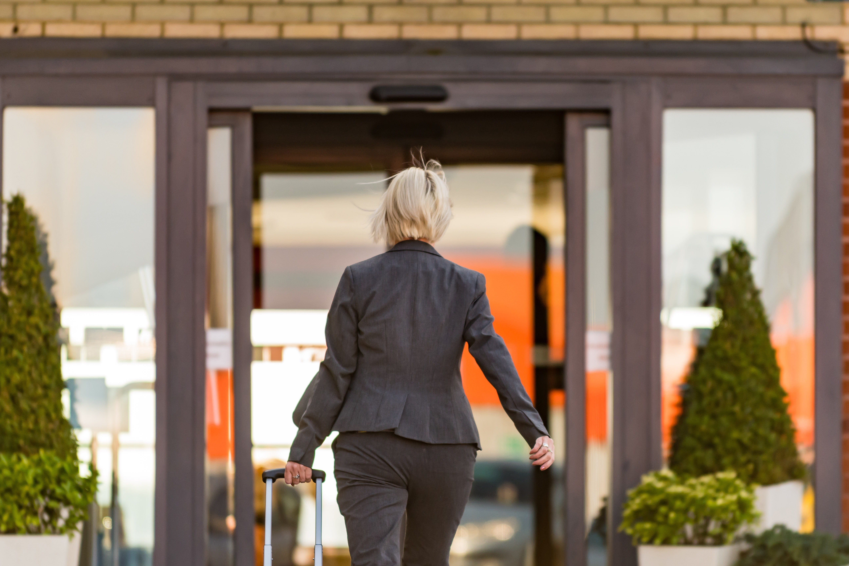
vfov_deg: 4.3
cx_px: 425
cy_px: 325
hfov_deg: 6.4
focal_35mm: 321
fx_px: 7569
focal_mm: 200
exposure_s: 1/1000
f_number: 2.8
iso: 400
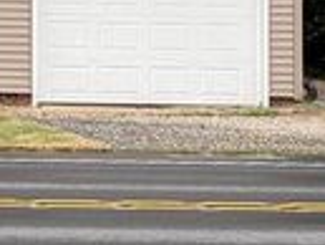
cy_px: -64
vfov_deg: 7.9
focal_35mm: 186
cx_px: -302
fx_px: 1748
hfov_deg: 9.9
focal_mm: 6.76
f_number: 1.78
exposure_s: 1/274
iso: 64
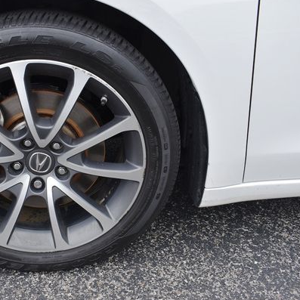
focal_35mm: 37
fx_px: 363
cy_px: 141
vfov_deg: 44.9
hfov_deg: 43.8
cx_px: 85
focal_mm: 18
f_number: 6.3
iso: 200
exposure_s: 1/250
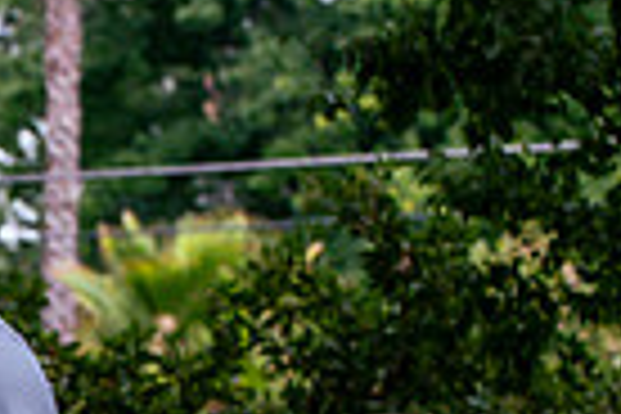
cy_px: 583
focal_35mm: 441
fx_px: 7607
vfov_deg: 3.1
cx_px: -369
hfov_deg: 4.6
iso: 200
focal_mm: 105
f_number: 5.6
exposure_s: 1/250
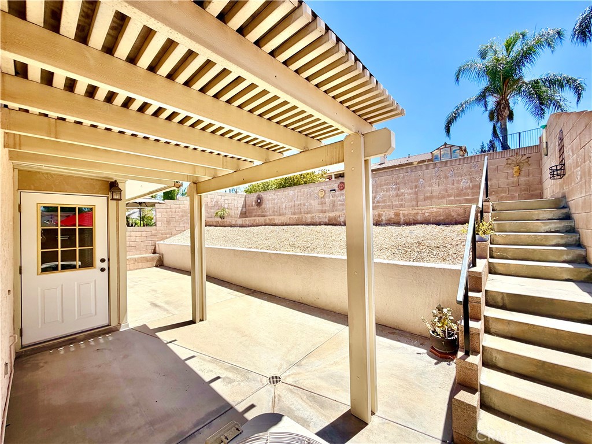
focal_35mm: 14
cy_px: 222
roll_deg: +1.4
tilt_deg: +0.3
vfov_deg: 85.7
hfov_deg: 102.1
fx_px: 239
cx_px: 296
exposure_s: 1/820
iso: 20
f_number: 2.2
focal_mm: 2.22
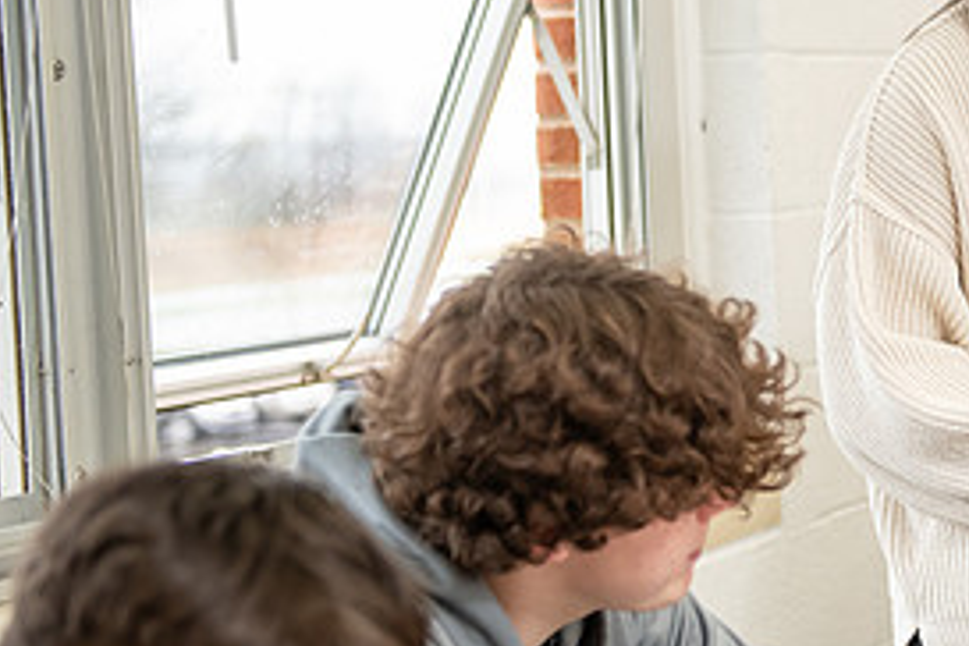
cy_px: 261
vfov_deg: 13.4
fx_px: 2745
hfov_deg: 19.6
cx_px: 902
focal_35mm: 102
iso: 1000
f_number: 2.8
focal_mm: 48
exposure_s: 1/160
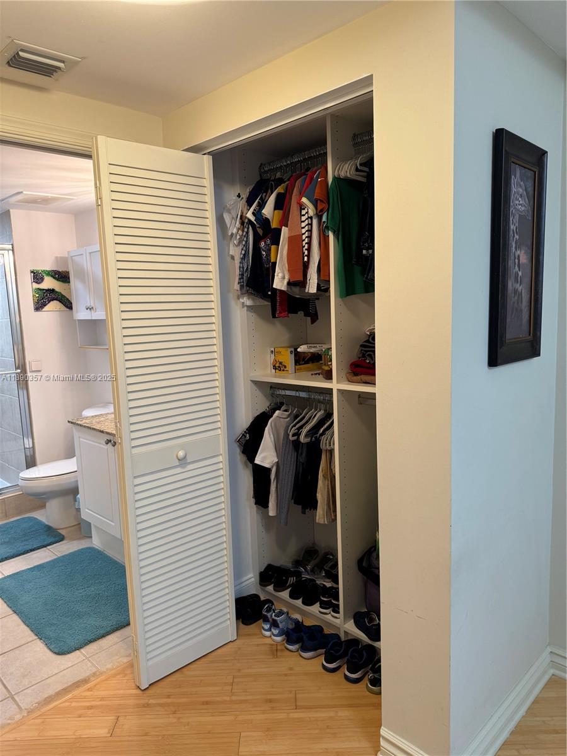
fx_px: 524
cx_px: 284
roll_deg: +2.6
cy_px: 378
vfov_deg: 71.6
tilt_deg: -7.6
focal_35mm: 24
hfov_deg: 56.8
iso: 125
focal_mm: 6.76
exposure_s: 1/60
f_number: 1.78
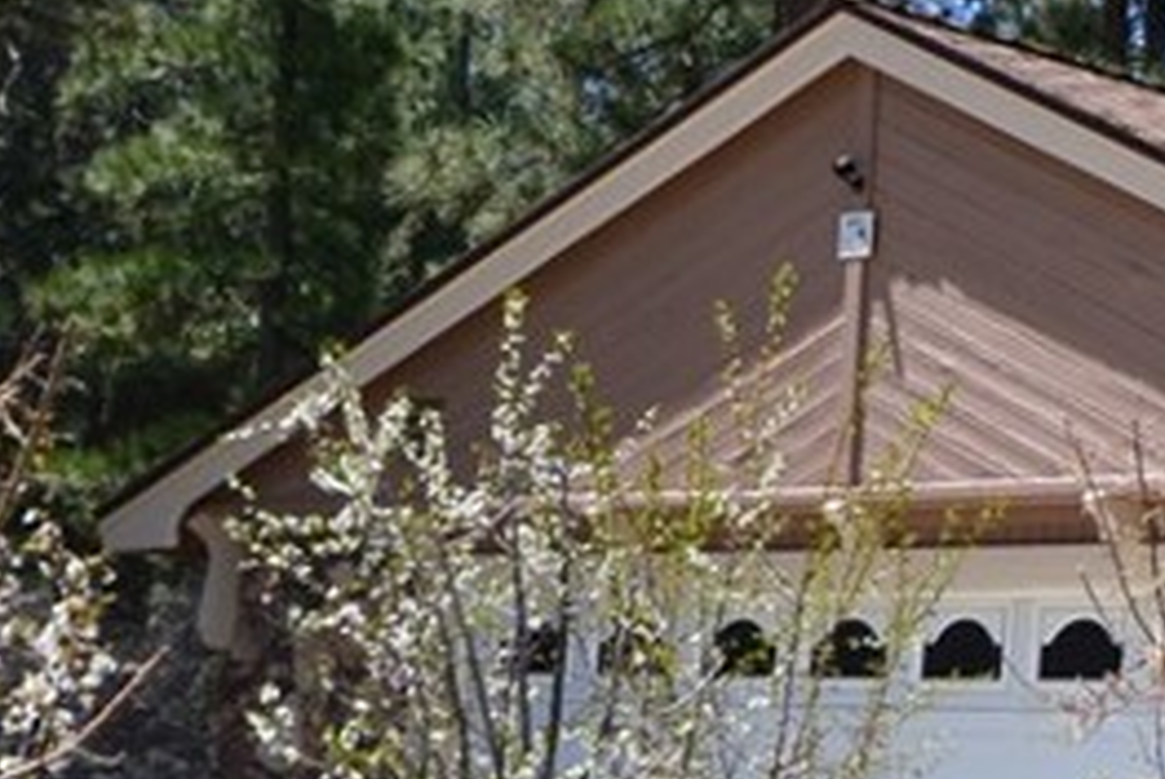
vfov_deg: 13.0
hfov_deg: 16.1
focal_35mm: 105
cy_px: 675
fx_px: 3402
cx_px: 2175
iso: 400
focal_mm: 18
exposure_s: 1/320
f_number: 10
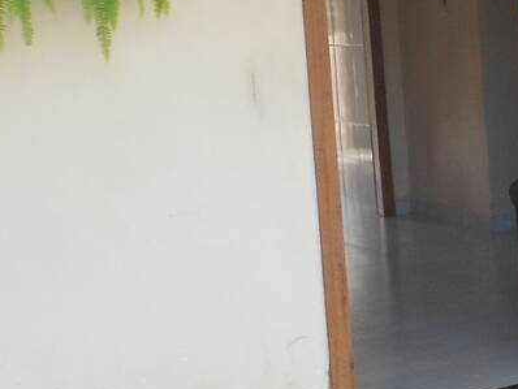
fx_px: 1407
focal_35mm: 94
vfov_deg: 15.4
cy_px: -26
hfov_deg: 18.6
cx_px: 760
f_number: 3.2
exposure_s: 1/30
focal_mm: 4.6
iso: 100
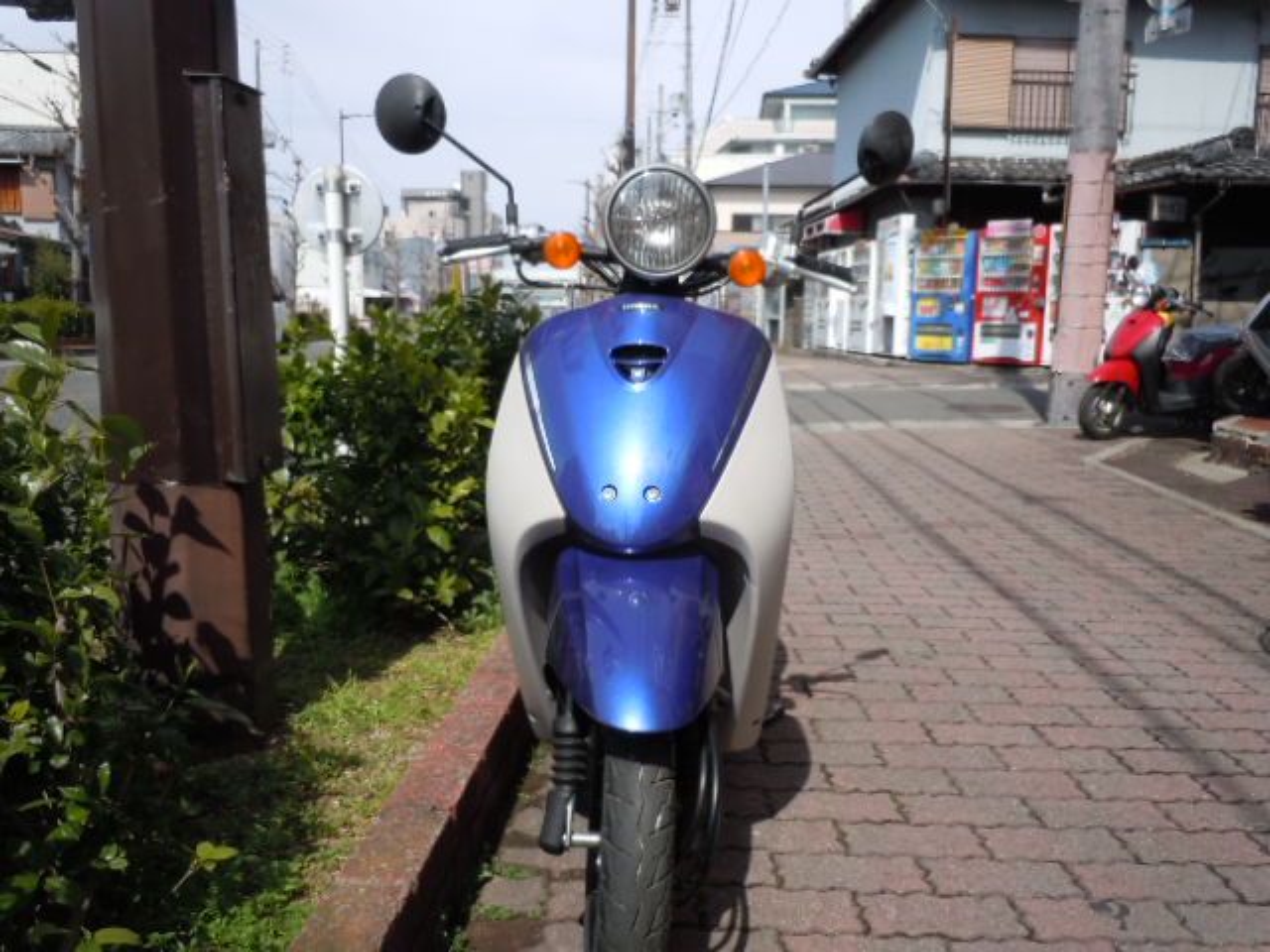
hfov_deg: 63.4
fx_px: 1027
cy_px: 476
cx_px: 635
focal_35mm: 28
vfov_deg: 49.7
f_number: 3.7
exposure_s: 1/640
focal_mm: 5
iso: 100
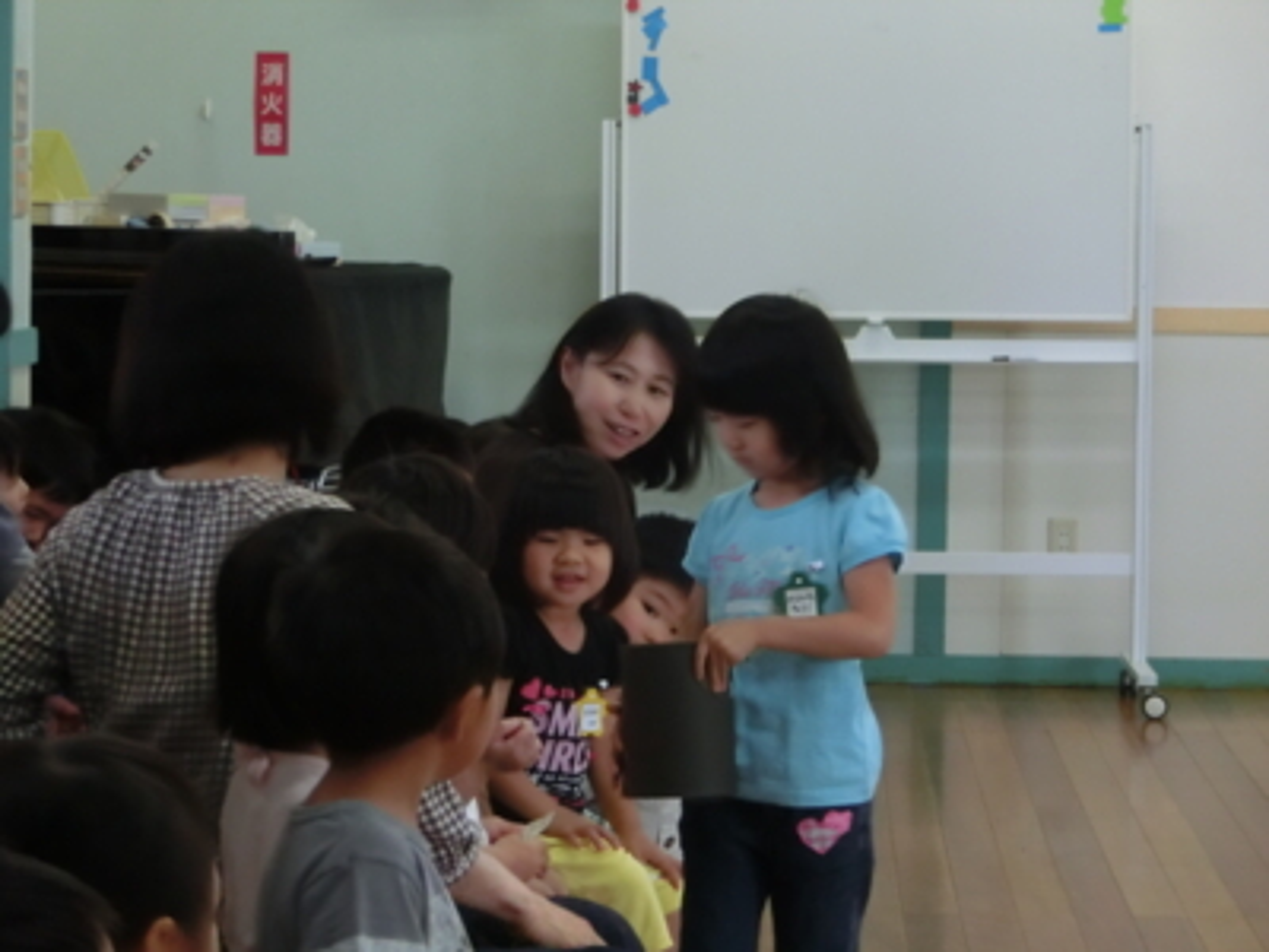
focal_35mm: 123
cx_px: 634
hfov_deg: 16.0
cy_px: 476
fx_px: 4509
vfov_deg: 12.0
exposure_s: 1/160
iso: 1600
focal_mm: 21.79
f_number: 5.5
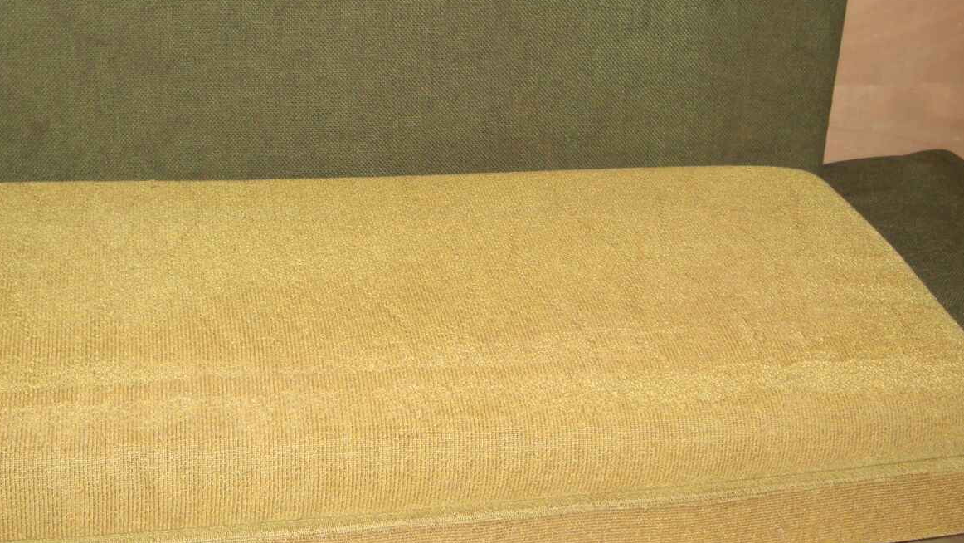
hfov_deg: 36.5
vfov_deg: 20.9
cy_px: 147
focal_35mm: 57
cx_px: 419
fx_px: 1457
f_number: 2.8
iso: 200
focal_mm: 7.9
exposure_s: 1/60
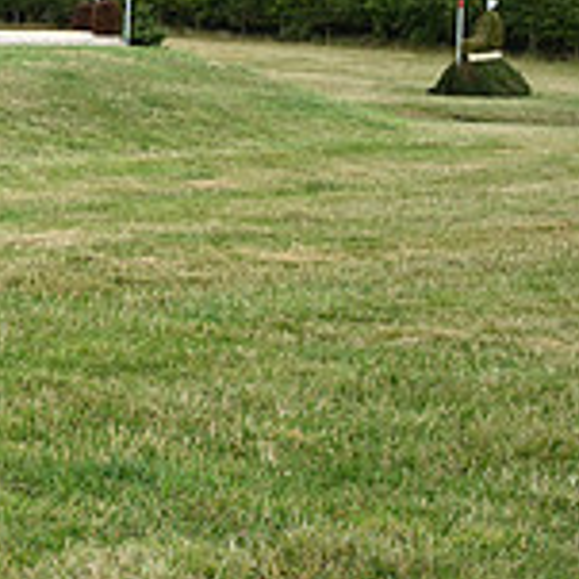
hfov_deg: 12.1
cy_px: 113
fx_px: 2479
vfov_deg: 13.3
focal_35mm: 131
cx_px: -518
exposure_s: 1/800
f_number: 5
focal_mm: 40
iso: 800
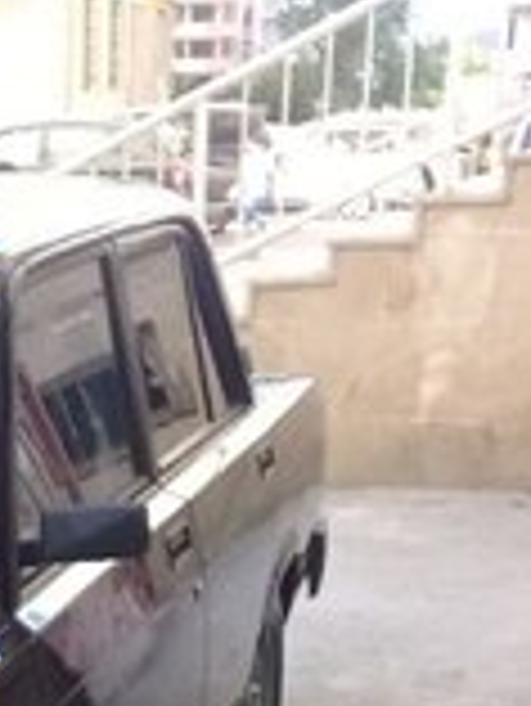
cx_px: -230
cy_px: 913
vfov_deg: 18.6
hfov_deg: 14.3
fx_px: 2002
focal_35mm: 98
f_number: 2.2
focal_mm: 3.3
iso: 64
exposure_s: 1/60
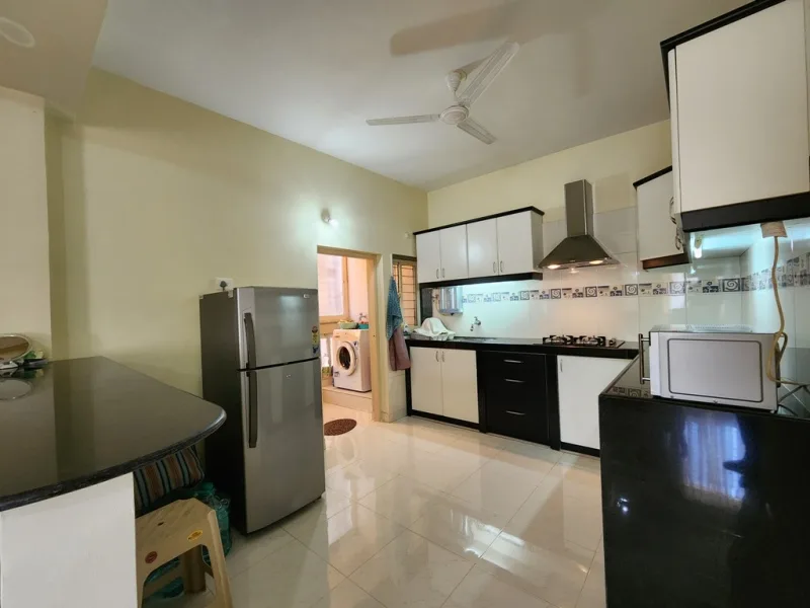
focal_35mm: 13
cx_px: 405
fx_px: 304
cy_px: 304
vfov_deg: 89.9
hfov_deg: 106.2
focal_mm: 2.2
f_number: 2.2
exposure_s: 1/50
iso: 320
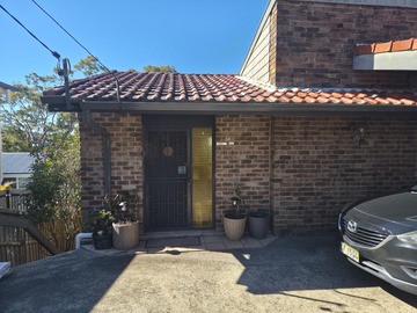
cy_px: 156
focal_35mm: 23
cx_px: 208
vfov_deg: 58.9
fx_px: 277
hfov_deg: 73.9
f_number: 1.8
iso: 50
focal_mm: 5.4
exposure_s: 1/1543
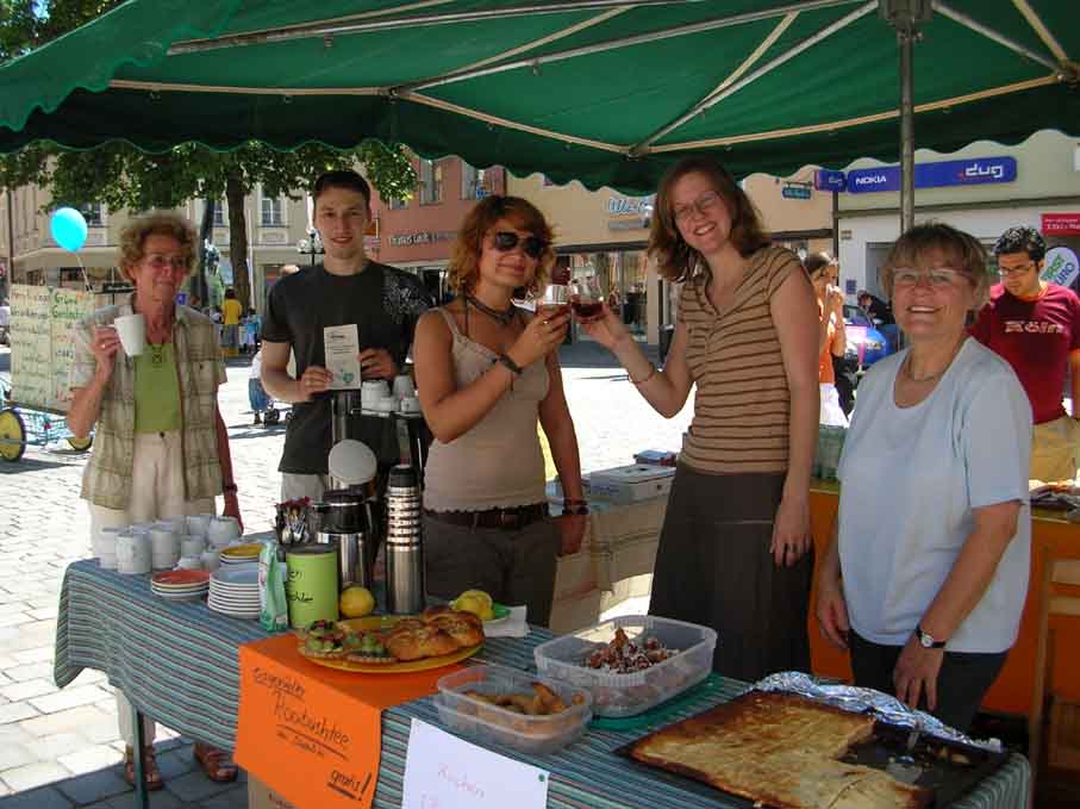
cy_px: 404
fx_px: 1091
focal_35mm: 35
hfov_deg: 52.7
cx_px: 540
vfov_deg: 40.7
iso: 50
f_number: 2.8
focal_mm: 5.8
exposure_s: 1/375
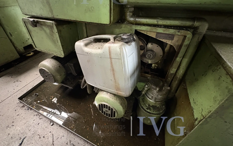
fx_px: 102
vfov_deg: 70.7
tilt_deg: -34.7
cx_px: 110
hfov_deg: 97.7
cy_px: 60
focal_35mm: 16
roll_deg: +1.0
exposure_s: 1/33
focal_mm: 2.22
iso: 1000
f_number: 2.2
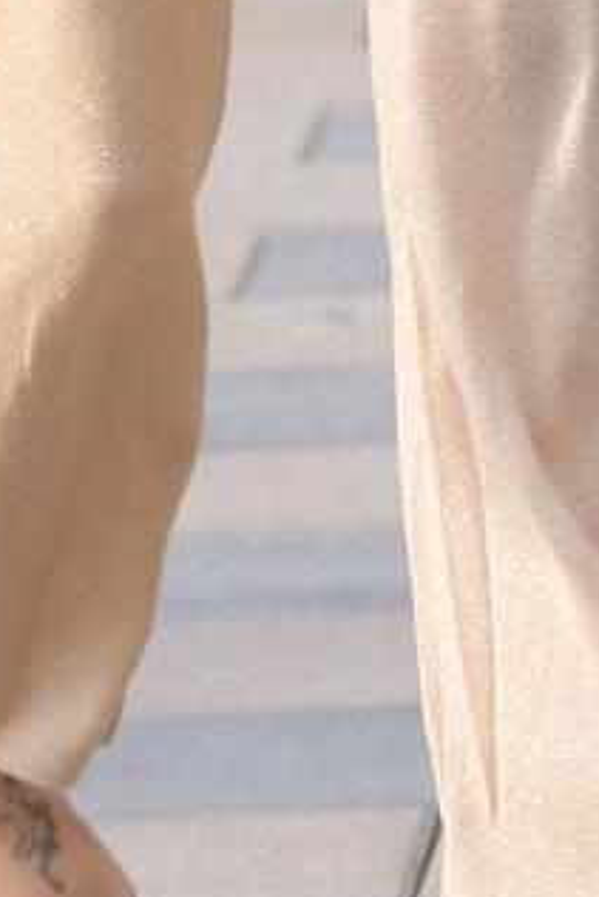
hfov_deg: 2.0
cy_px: -1208
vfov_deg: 2.9
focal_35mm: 695
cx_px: 288
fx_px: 17326
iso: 640
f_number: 4
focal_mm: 95
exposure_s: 1/1000
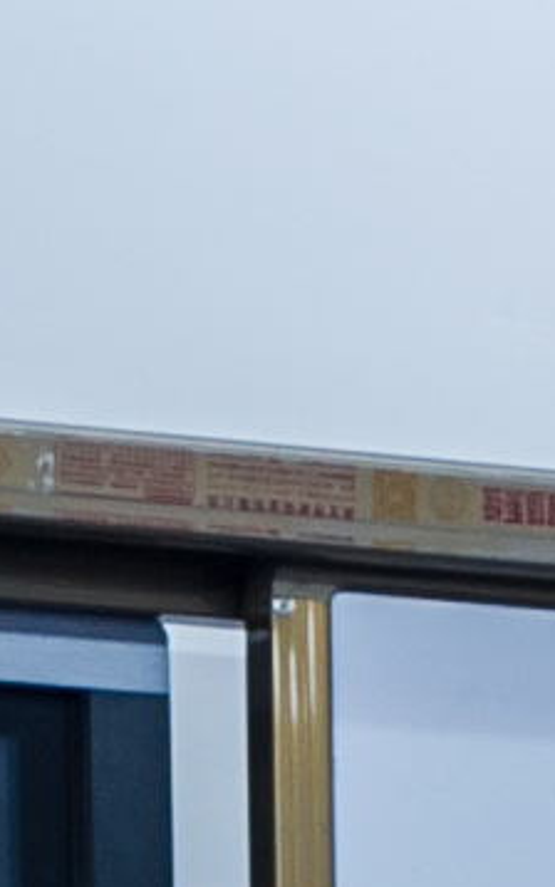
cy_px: 2507
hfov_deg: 2.2
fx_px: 14654
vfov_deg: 3.4
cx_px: -580
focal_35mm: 606
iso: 400
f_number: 2.8
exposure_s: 1/125
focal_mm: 50
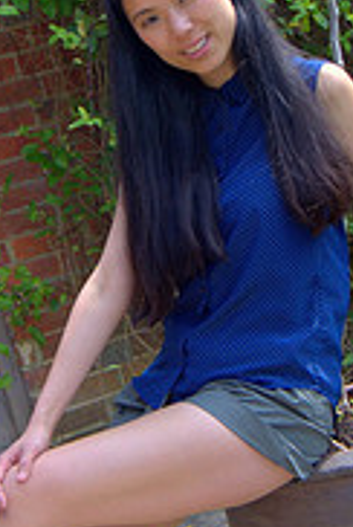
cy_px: 226
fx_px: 1304
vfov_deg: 22.8
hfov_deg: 15.4
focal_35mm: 89
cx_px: 140
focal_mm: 24
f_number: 4
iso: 125
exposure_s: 1/320
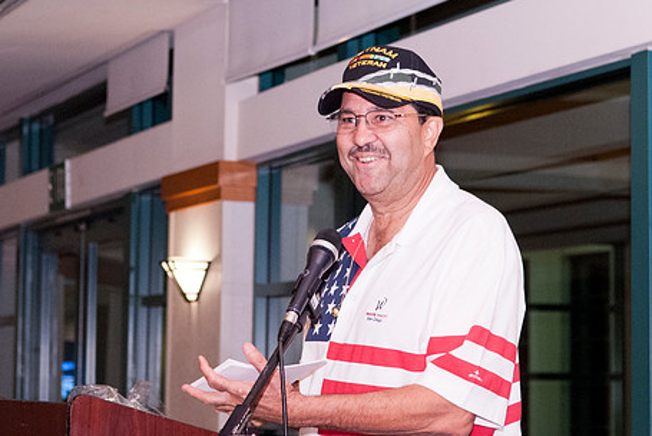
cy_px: 141
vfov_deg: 11.3
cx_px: 318
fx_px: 2193
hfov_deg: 16.9
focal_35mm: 121
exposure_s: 1/100
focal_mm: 55
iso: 1250
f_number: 4.5
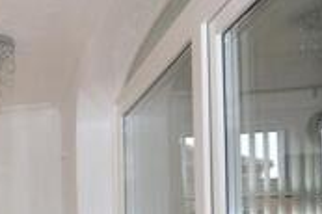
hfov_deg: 24.6
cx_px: -192
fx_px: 509
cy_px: 226
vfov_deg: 22.6
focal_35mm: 57
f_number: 7.1
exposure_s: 1/200
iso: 400
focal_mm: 10
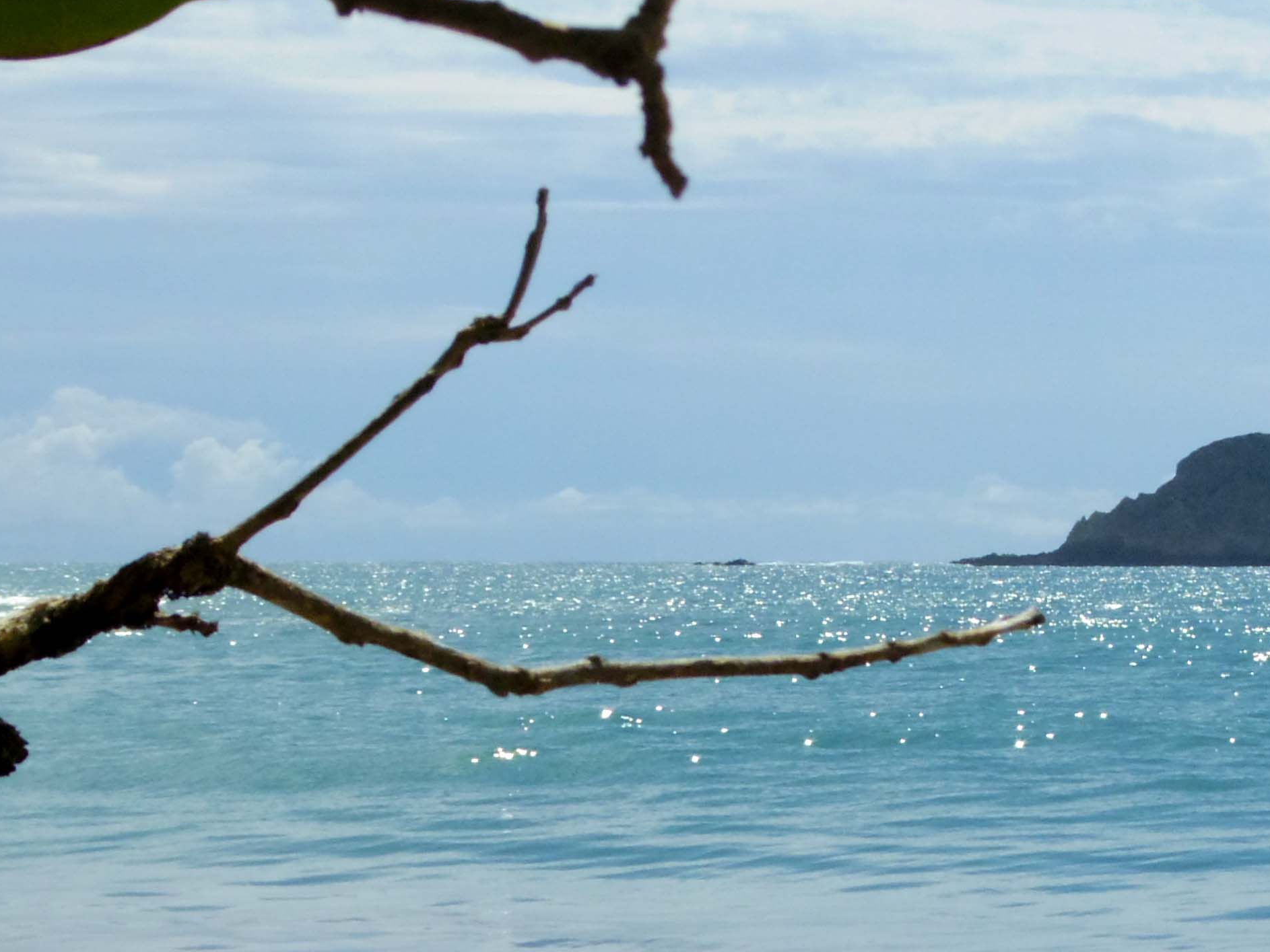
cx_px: 1160
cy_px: 336
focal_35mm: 176
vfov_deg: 8.4
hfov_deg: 11.2
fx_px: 6458
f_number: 7.1
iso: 250
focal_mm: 15
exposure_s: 1/2000
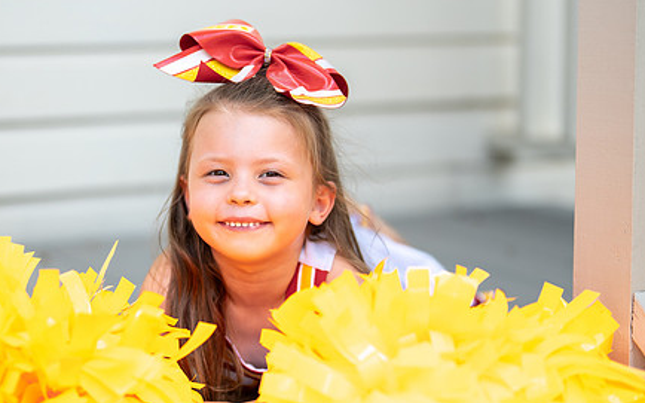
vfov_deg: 14.4
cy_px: 225
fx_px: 1599
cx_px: 232
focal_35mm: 91
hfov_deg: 22.7
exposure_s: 1/2500
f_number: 1.2
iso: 100
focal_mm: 50
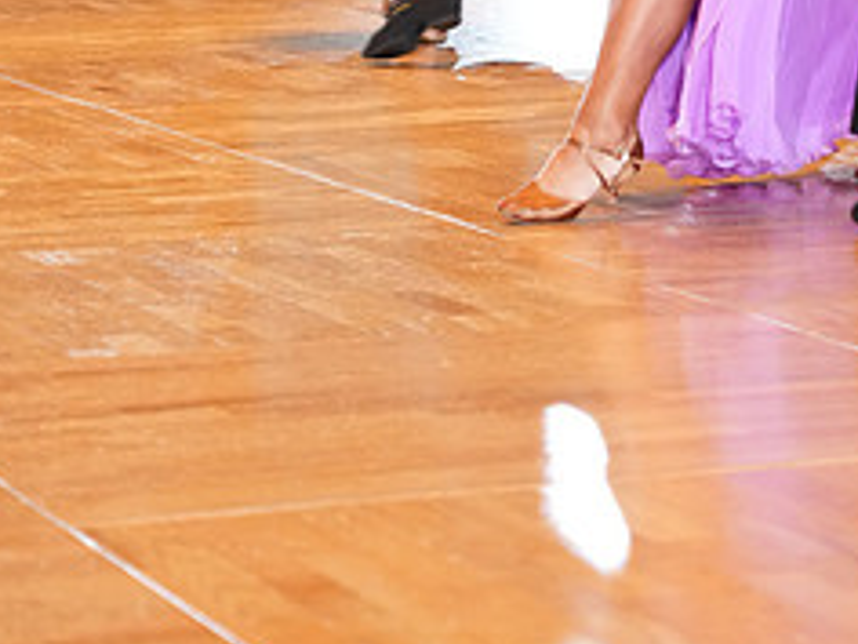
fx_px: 4809
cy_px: -204
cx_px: 656
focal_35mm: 194
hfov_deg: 10.2
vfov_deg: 7.6
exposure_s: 1/200
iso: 1600
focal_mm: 82
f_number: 4
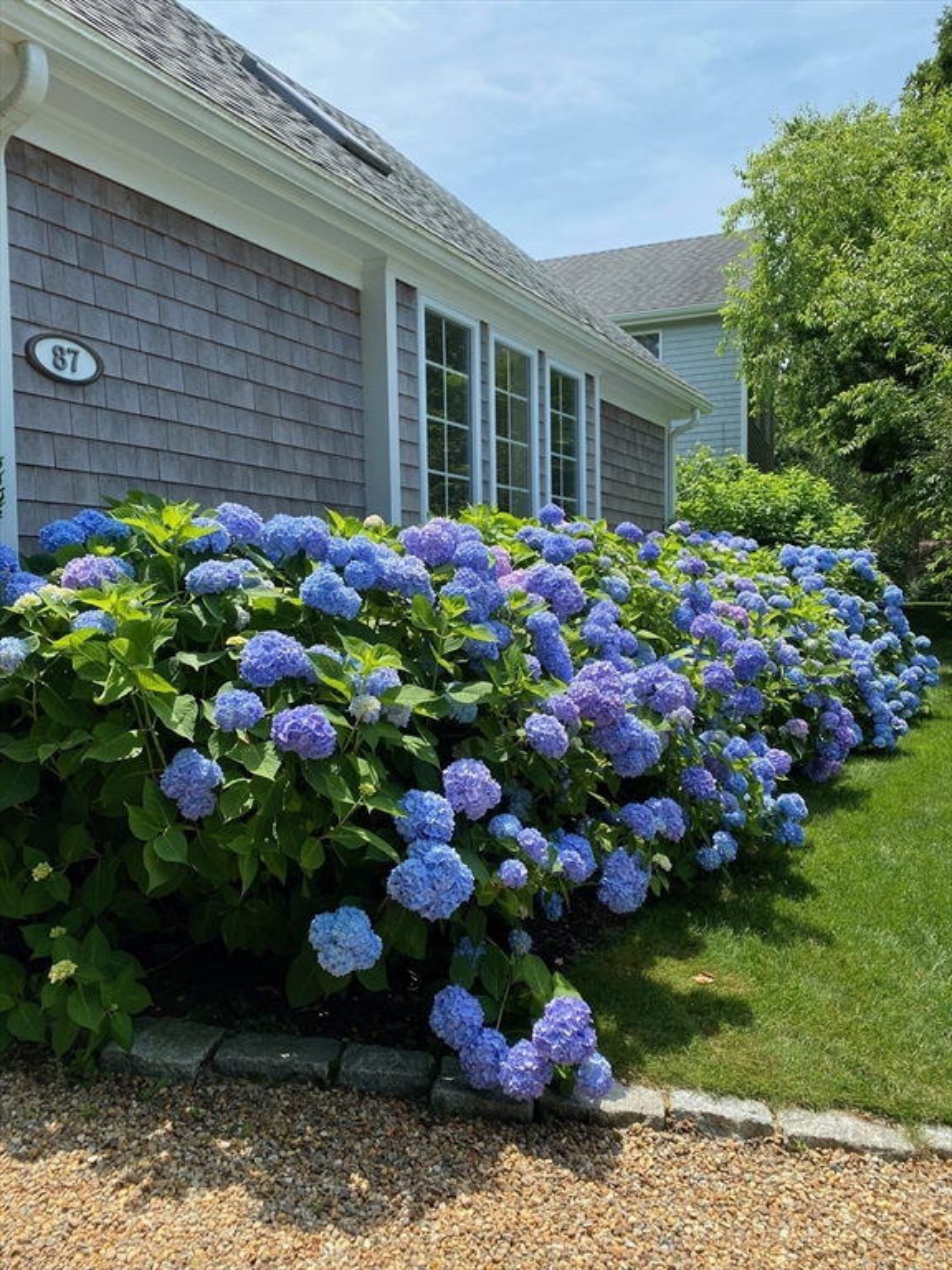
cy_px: 635
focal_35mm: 26
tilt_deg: -0.3
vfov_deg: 67.3
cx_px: 476
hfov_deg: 53.1
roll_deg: +0.1
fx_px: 953
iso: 32
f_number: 1.8
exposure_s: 1/1147
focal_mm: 4.25
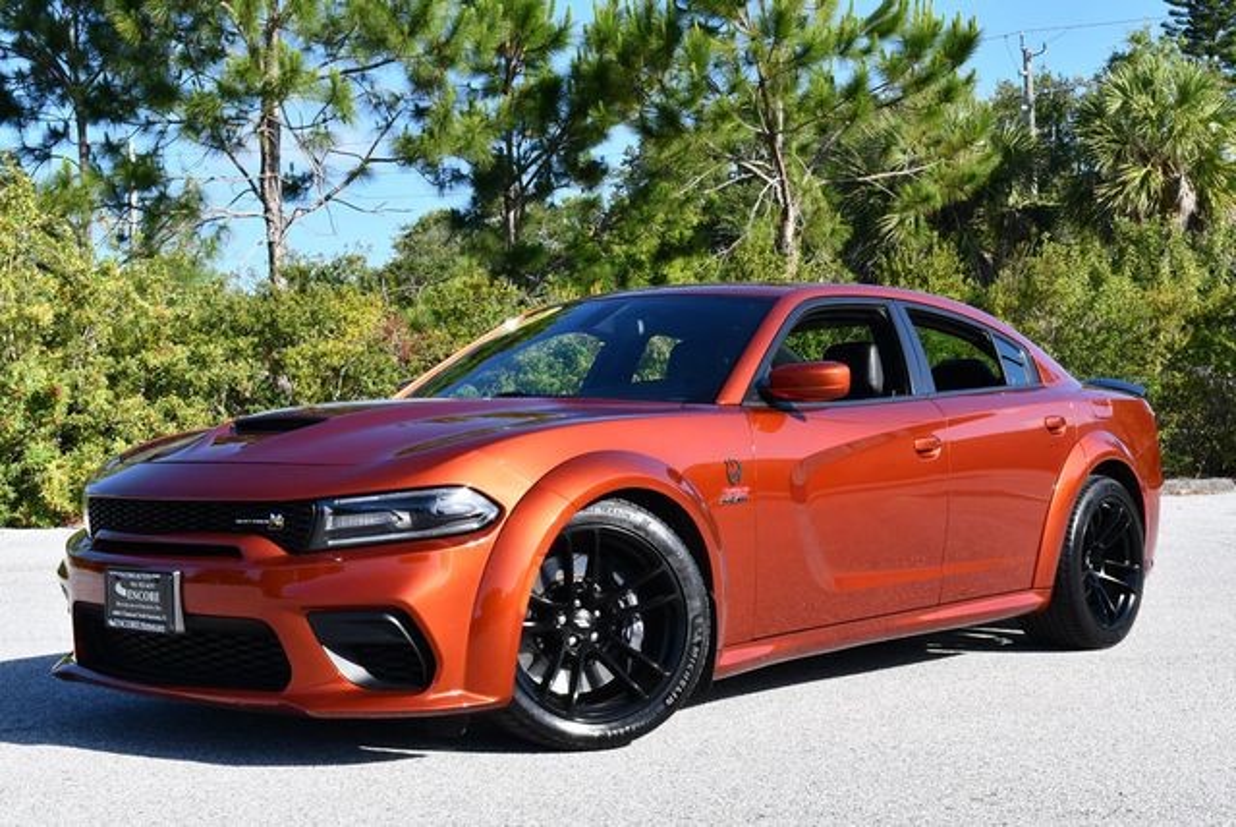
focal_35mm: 52
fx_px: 1787
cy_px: 414
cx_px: 618
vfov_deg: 26.0
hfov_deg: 38.2
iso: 180
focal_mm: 26
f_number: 8
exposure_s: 1/250
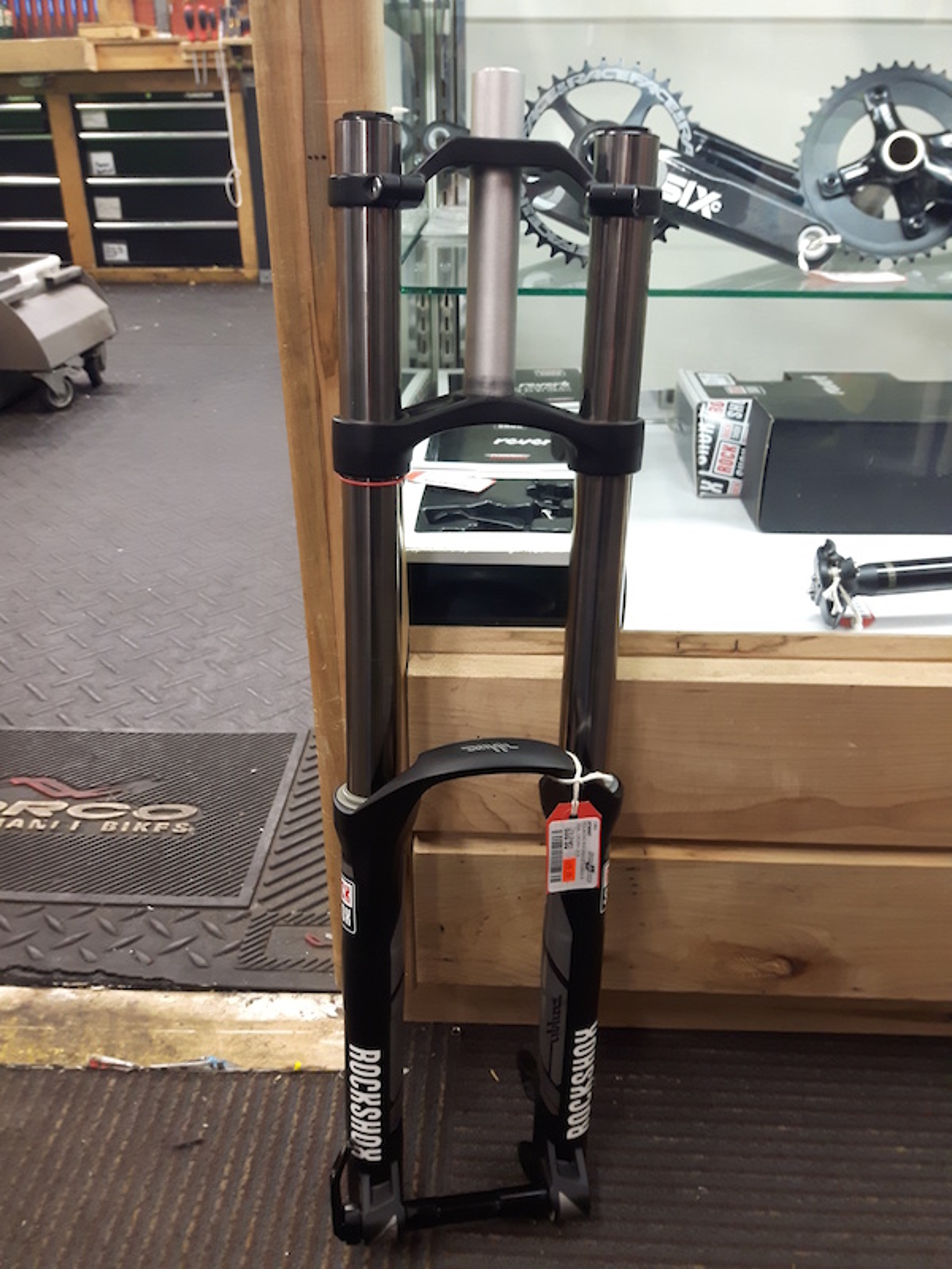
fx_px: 1137
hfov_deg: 45.4
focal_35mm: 31
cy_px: 634
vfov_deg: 58.4
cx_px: 476
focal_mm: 3.7
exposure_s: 1/24
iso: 200
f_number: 1.9
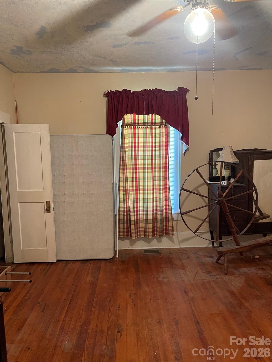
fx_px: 262
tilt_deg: -6.6
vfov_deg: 69.4
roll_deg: -0.1
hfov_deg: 54.9
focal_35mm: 25
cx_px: 136
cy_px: 181
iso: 400
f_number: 1.6
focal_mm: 5.1
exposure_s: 1/60
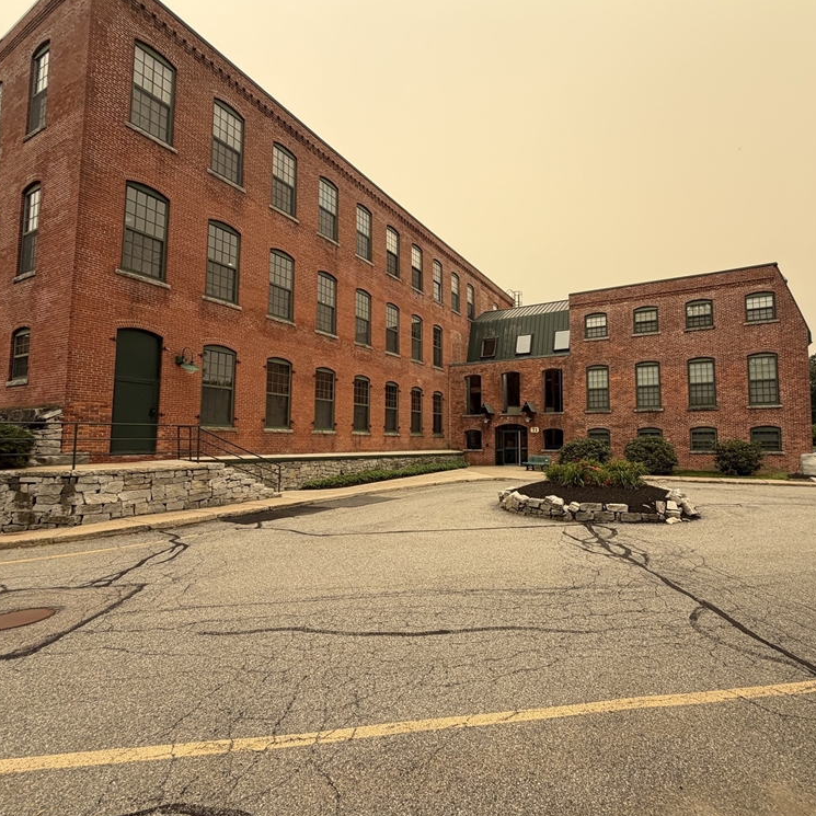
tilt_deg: +5.9
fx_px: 453
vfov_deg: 84.0
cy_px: 409
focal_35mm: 17
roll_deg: +0.4
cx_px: 462
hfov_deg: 83.5
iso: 40
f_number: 2.2
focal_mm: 2.22
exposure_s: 1/514
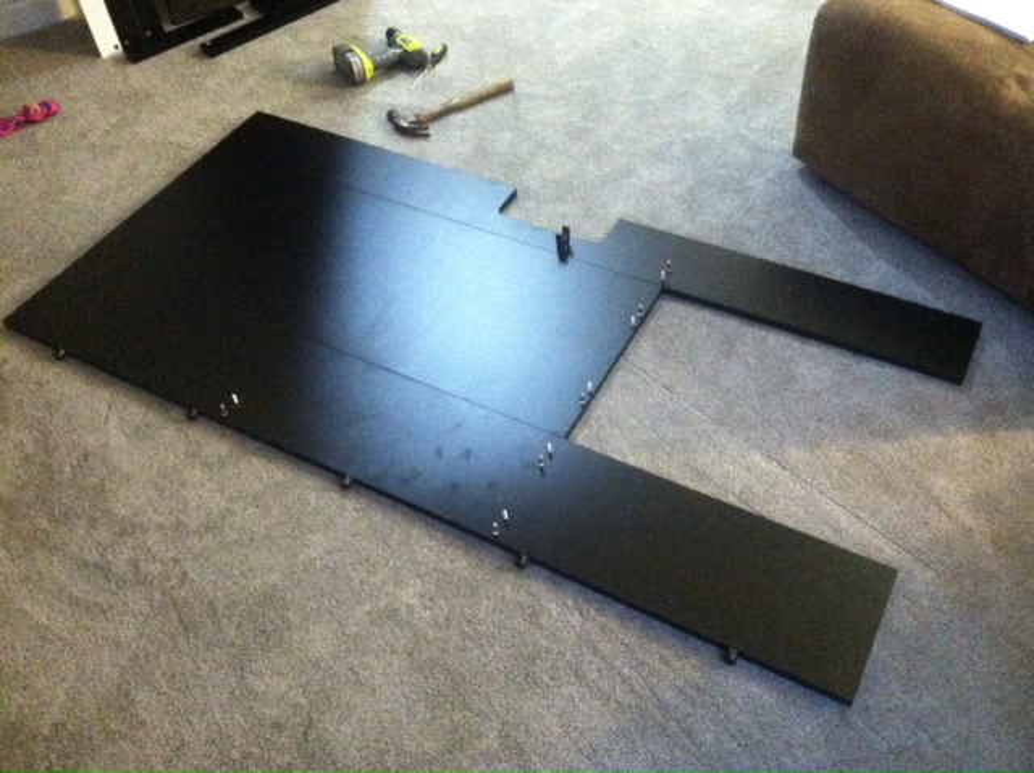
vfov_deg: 40.6
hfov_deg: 52.7
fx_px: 1044
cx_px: 517
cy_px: 386
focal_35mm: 35
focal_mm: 3.85
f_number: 2.8
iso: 1000
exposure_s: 1/15
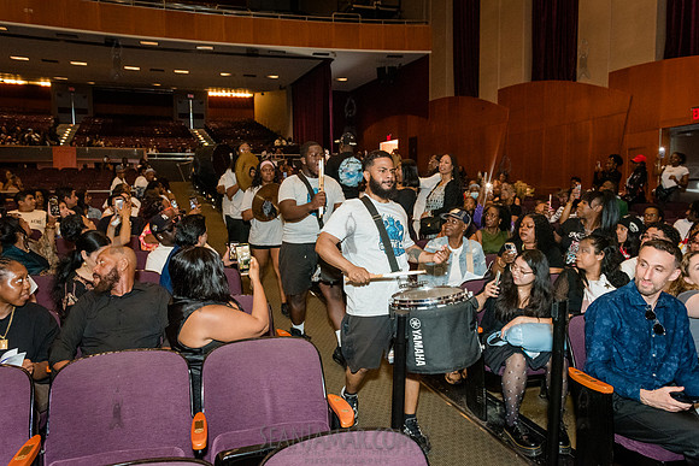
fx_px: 480
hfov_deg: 72.1
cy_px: 233
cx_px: 350
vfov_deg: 51.8
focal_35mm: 25
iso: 5000
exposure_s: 1/200
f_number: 4
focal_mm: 24
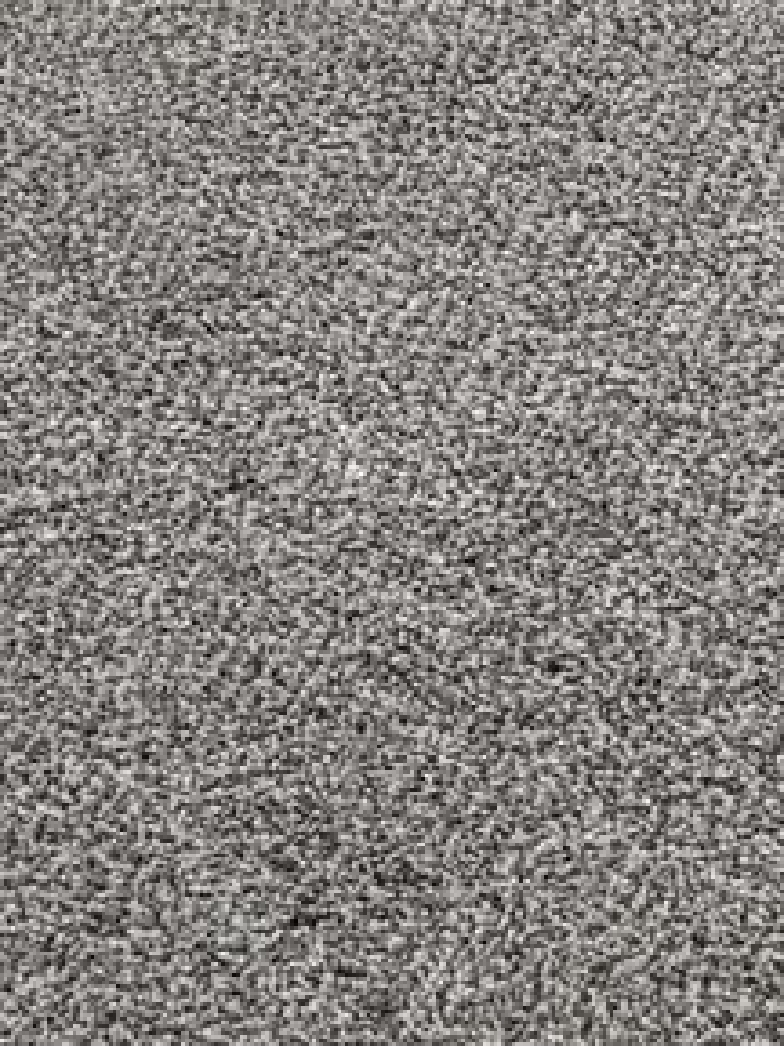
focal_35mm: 208
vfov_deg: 8.4
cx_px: 2123
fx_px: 6281
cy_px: -1772
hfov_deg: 6.6
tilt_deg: -14.1
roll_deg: +1.1
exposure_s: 1/121
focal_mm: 5.96
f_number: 1.6
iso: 80
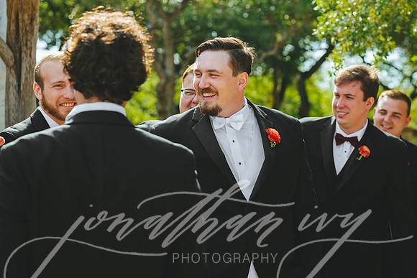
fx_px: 1079
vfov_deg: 14.7
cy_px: 147
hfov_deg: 21.9
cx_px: 211
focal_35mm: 93
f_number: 4
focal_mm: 85
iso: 160
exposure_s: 1/320
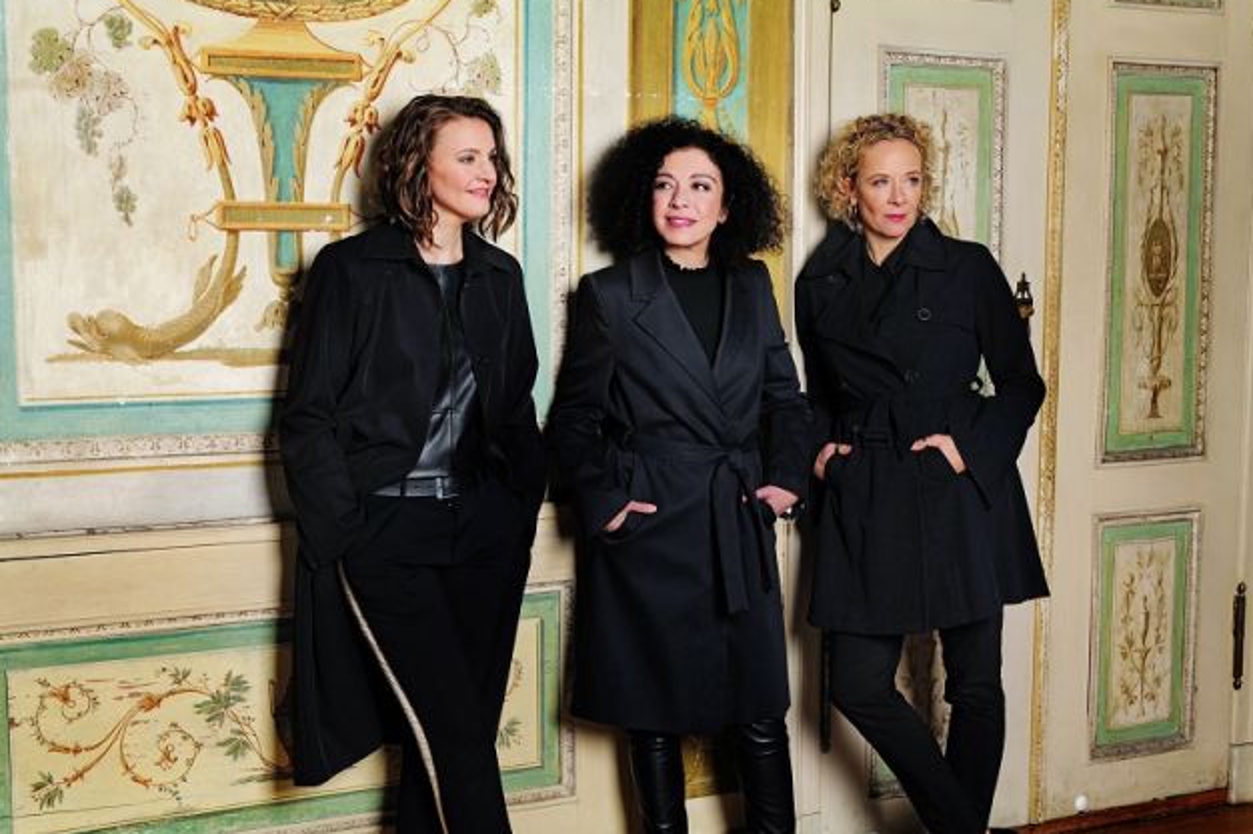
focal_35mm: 47
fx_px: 1635
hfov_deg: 41.9
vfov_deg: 28.6
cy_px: 412
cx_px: 624
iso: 200
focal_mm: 46
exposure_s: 1/250
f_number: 7.1
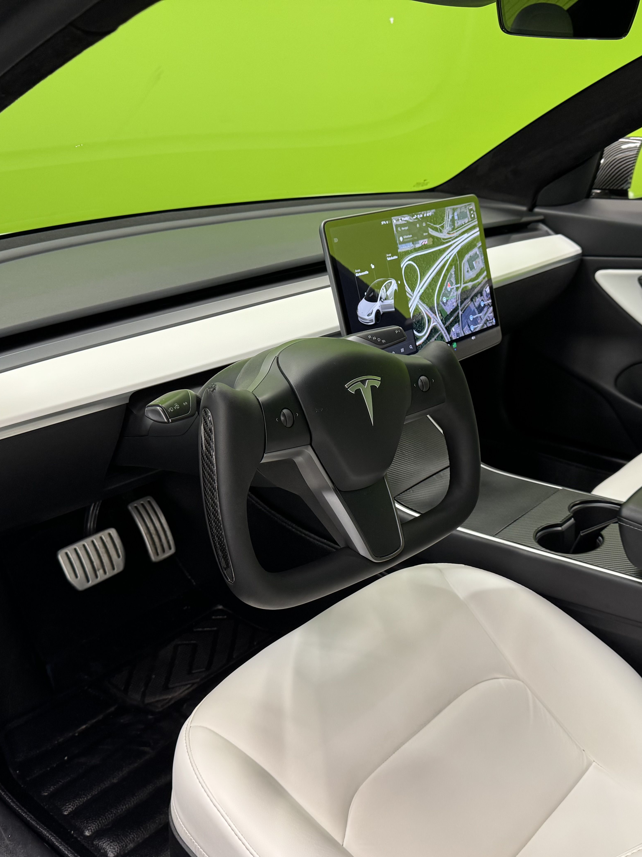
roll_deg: +0.5
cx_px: 356
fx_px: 816
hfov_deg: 42.9
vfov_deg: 55.3
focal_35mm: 33
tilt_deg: -22.8
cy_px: 442
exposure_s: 1/100
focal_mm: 6.76
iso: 200
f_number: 1.78
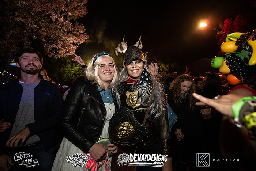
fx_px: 100
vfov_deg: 81.2
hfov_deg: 104.2
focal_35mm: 14
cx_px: 128
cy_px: 86
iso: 2000
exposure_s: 1/60
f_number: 3.5
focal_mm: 14
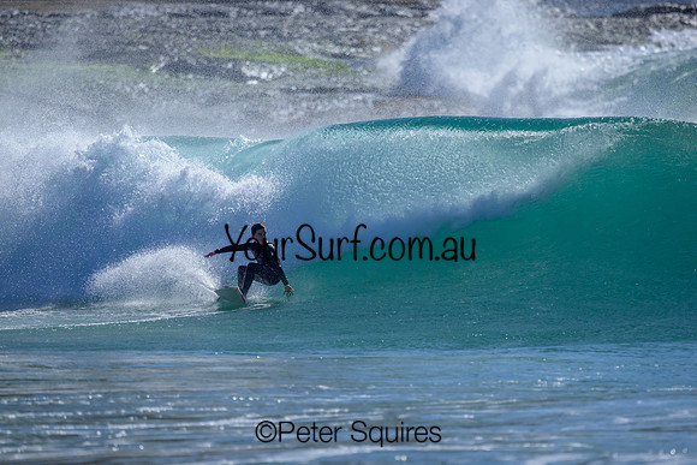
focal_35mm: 800
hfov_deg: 2.6
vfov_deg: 1.7
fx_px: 15492
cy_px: 232
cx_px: 348
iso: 1600
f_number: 6.3
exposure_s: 1/2000
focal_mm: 800
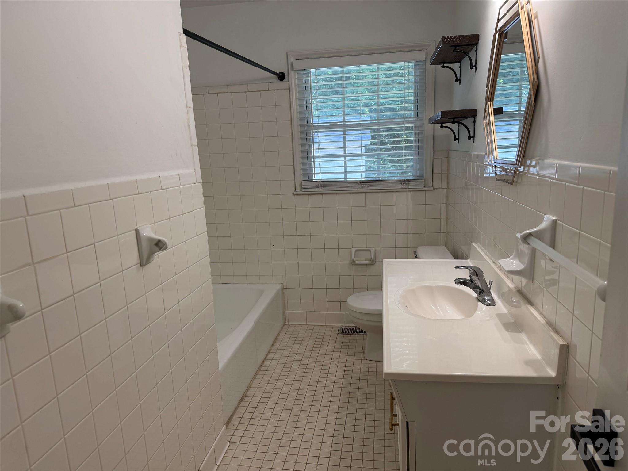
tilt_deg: -11.7
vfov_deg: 56.8
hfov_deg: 71.6
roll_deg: +2.6
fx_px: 435
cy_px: 236
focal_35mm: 24
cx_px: 314
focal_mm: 6.76
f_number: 1.78
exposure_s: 1/120
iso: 125
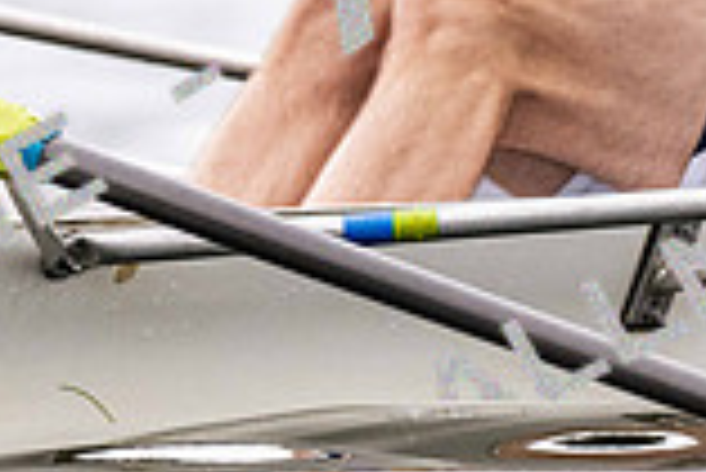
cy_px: -371
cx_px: -67
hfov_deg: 0.9
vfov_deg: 0.6
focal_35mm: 2213
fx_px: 43439
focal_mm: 600
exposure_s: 1/2500
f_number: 4
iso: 1250
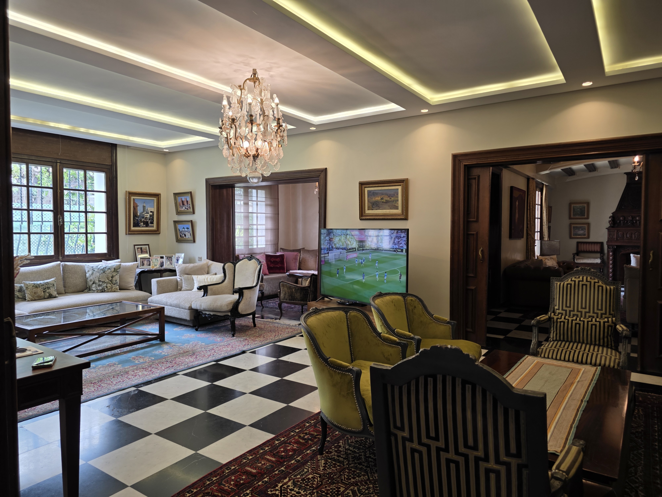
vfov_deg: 58.9
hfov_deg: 73.9
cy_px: 248
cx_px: 331
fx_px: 440
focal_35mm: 23
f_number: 1.7
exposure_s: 1/100
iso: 64
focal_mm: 6.3
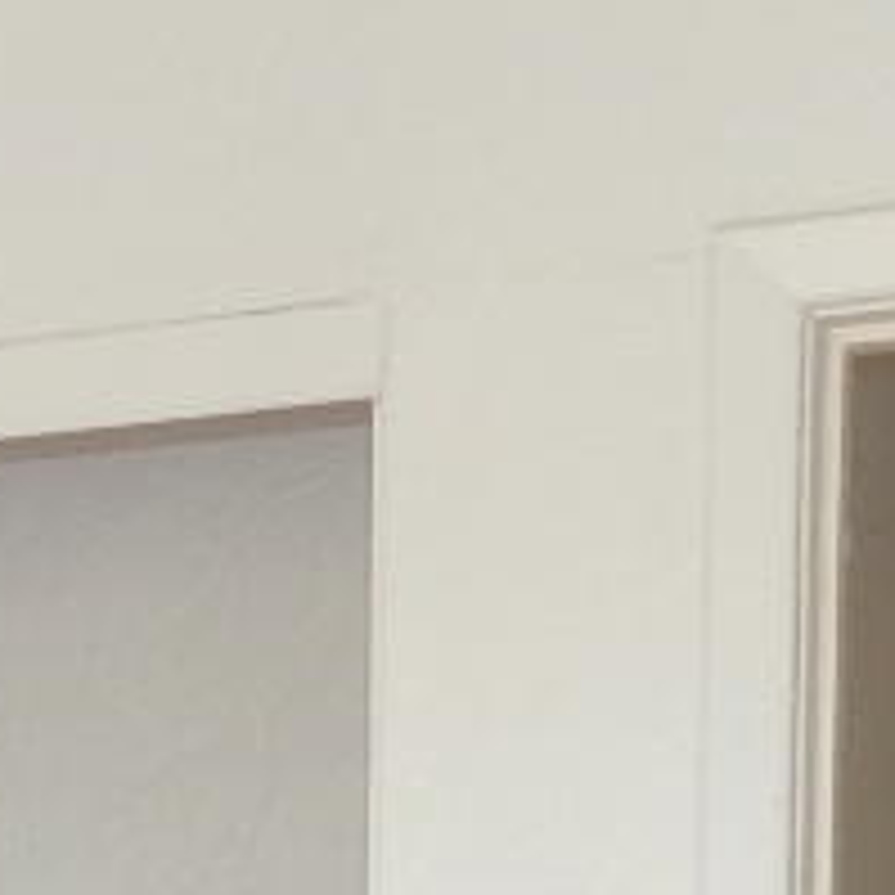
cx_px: -787
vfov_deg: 10.1
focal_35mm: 156
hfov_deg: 10.4
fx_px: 4563
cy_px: 1938
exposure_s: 1/50
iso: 125
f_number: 3
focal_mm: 4
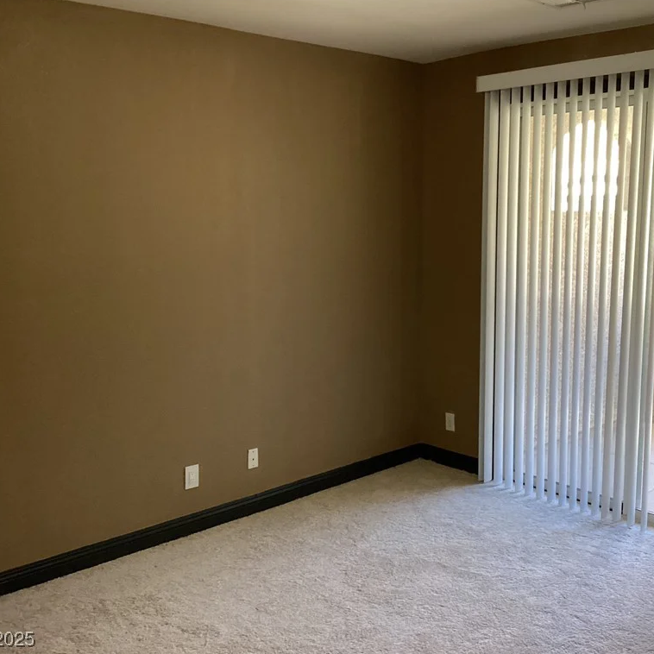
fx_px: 791
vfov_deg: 44.9
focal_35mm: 37
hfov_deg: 44.7
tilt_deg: -9.6
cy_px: 327
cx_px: 389
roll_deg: +0.3
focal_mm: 3.3
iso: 320
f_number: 2.4
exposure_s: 1/60
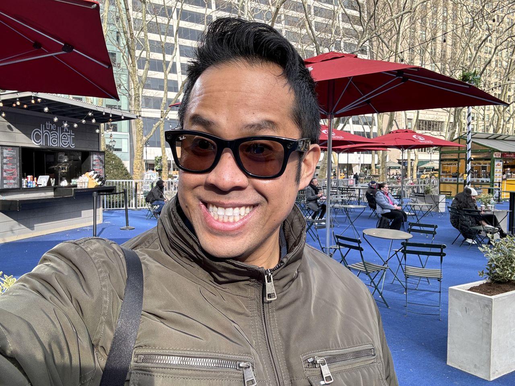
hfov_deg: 60.0
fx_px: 446
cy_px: 193
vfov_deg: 46.8
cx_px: 258
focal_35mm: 30
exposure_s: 1/232
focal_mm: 2.69
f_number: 1.9
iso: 25
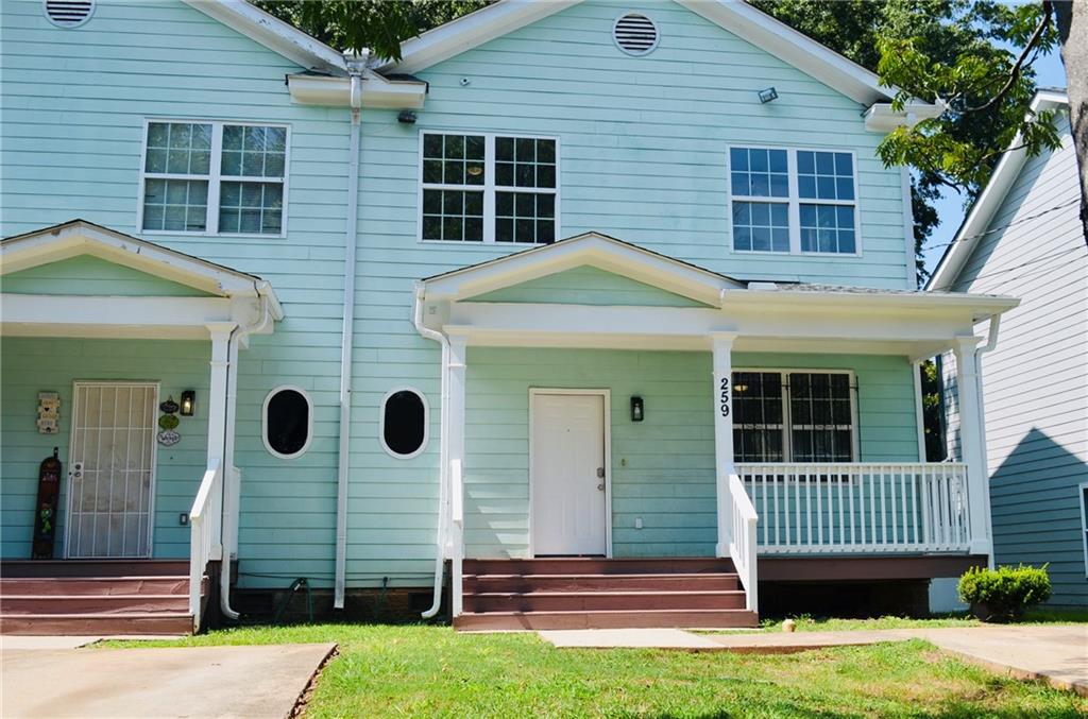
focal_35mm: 36
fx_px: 1085
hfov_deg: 53.3
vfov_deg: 36.7
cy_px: 360
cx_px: 544
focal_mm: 24
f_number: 8
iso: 125
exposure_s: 1/250
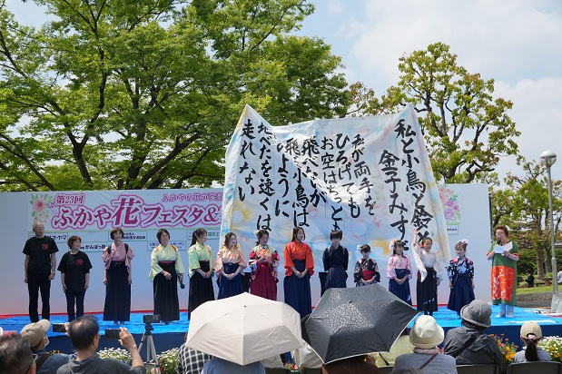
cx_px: 281
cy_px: 187
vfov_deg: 25.0
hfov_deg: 36.9
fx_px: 843
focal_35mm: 54
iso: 320
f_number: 5.6
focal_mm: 36
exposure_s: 1/2000
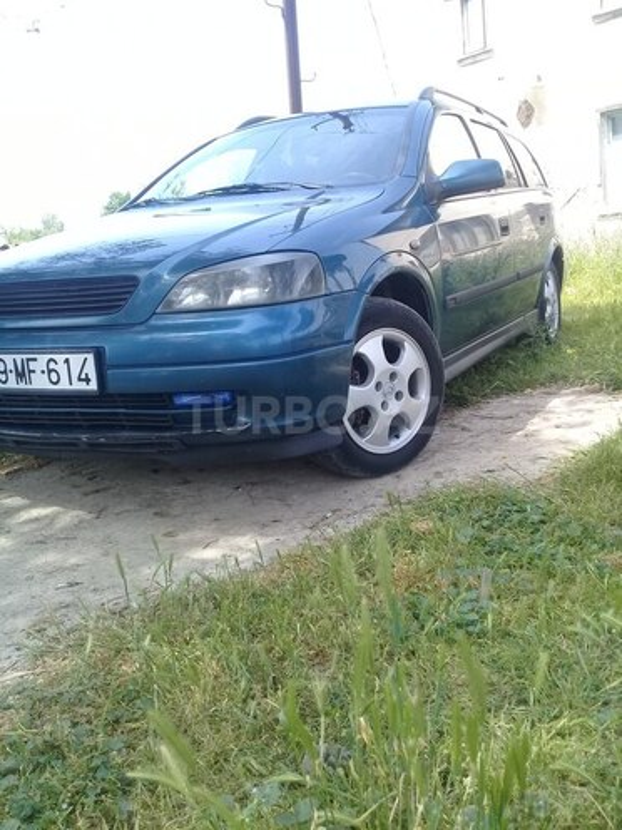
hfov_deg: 45.4
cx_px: 311
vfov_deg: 58.4
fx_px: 743
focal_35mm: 31
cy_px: 415
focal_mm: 3.3
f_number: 2.2
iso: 50
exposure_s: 1/280
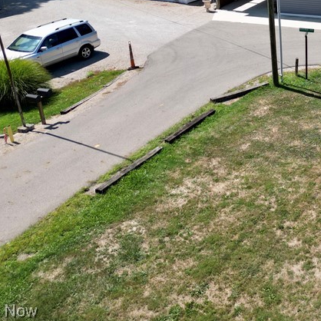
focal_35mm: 52
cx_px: 355
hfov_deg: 29.5
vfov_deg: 31.3
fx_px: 546
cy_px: 33
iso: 100
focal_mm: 6.72
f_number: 1.7
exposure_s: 1/1500
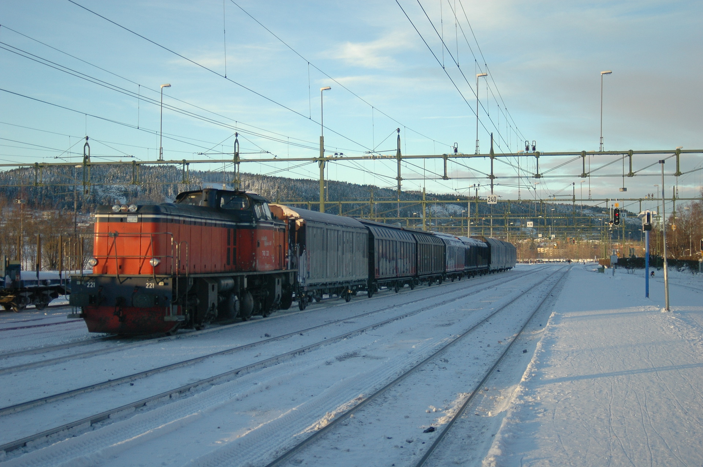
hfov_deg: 35.1
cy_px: 234
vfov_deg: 23.7
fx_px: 1112
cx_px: 352
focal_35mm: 57
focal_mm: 38
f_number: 3.8
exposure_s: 1/200
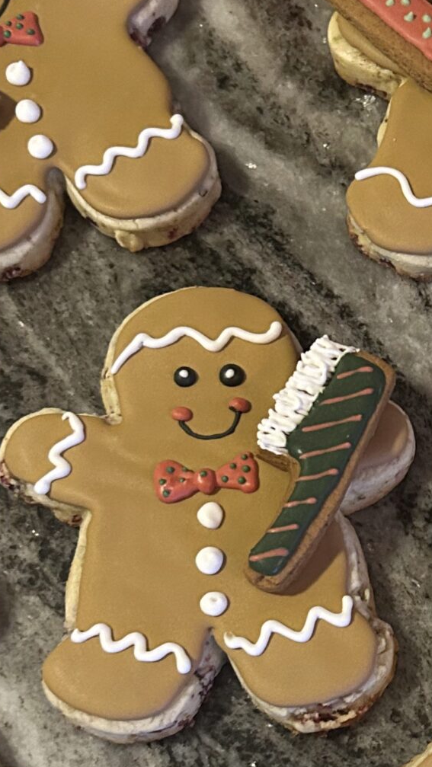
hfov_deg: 16.1
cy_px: 604
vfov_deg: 28.8
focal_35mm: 72
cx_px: 526
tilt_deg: -72.9
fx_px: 1465
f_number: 1.5
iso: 640
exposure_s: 1/40
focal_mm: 5.7
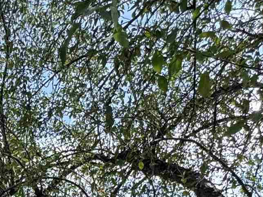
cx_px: 6
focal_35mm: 67
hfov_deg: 27.5
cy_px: 376
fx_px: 509
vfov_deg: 17.1
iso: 50
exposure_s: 1/899
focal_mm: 2.22
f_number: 2.2
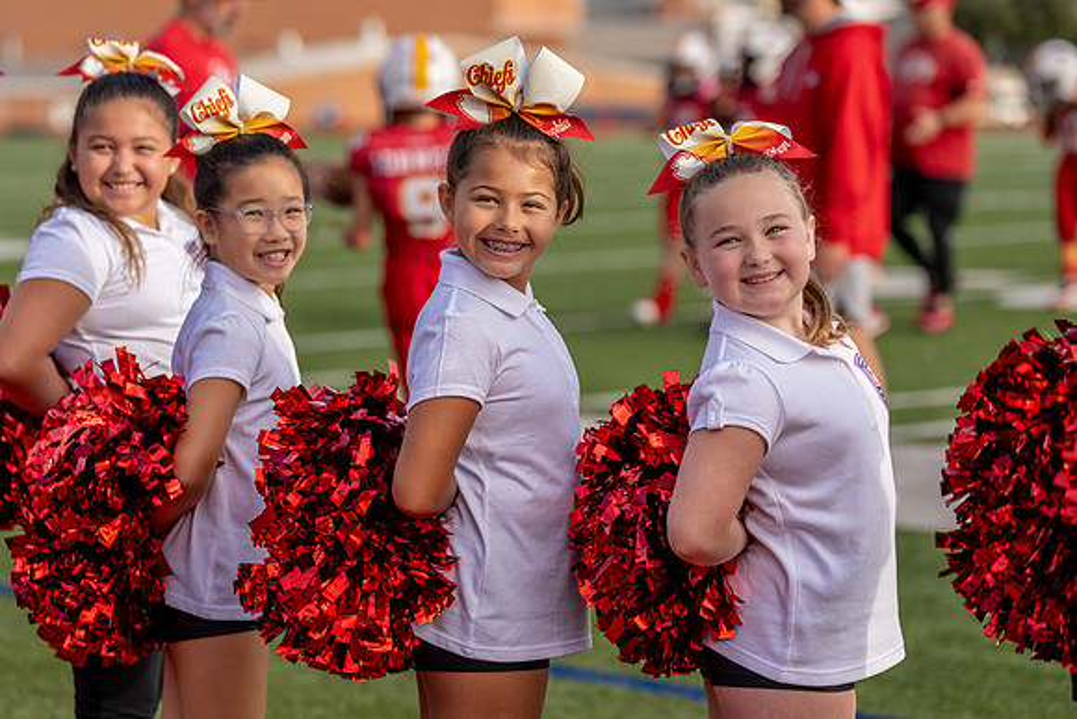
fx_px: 3867
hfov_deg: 15.9
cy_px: 349
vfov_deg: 10.6
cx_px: 469
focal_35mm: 129
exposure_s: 1/3200
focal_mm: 105
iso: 200
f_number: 2.8
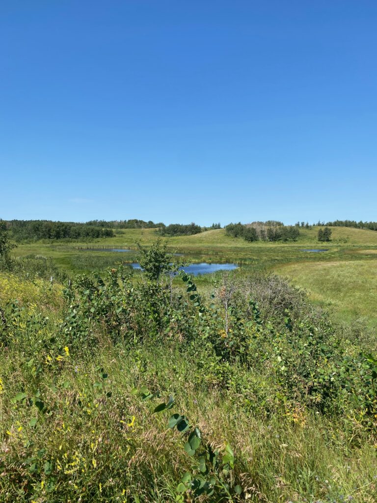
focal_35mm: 26
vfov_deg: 67.3
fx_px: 378
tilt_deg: -1.0
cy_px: 252
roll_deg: +0.1
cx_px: 188
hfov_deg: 53.1
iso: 32
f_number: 1.8
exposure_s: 1/2755
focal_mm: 4.25
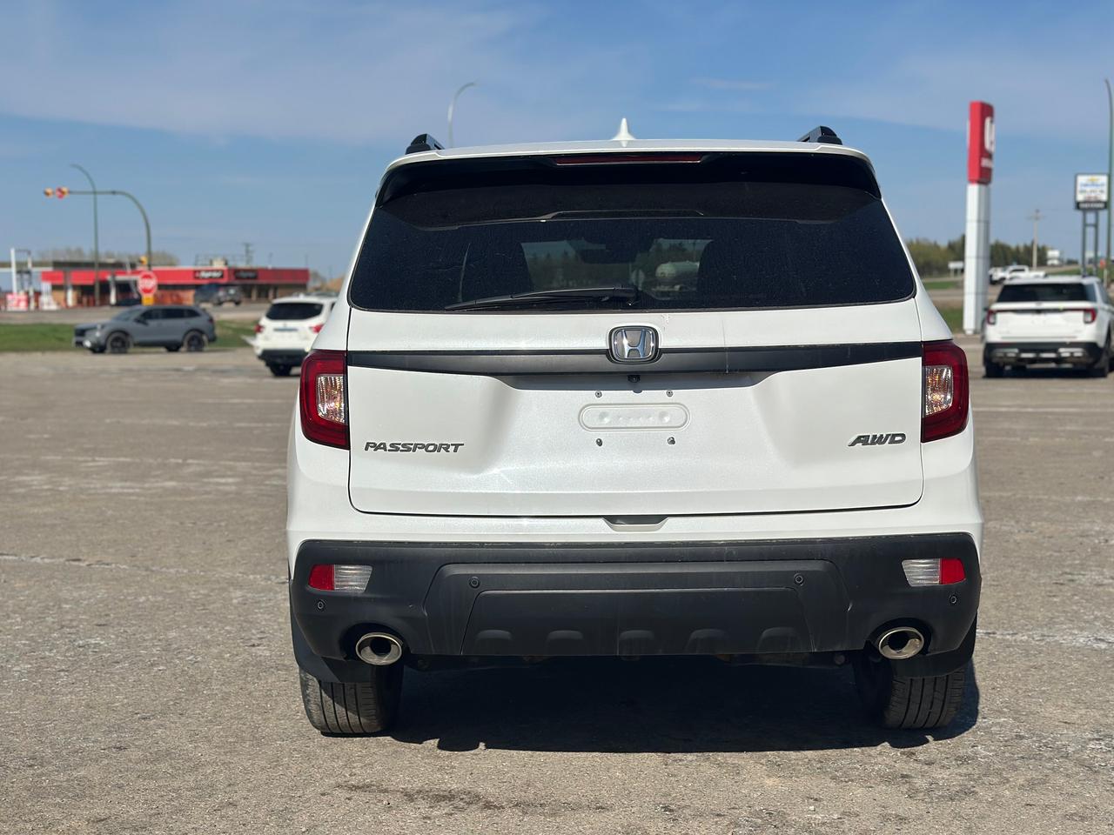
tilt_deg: -4.5
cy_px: 418
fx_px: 1545
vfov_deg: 30.3
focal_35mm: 48
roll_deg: +2.0
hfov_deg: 39.7
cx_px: 557
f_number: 1.78
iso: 100
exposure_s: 1/15873
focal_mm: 6.86
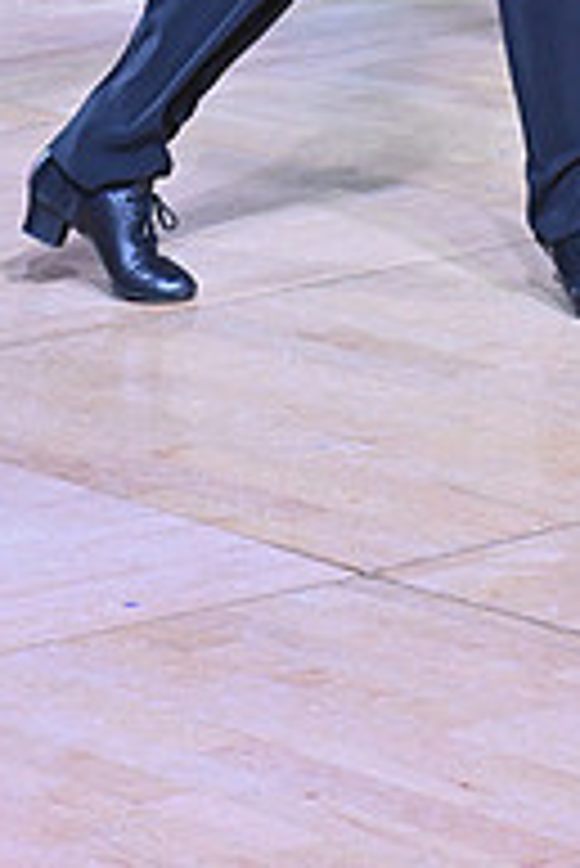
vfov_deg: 7.8
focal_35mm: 259
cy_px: -382
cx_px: 816
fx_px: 6247
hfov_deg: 5.3
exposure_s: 1/400
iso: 3200
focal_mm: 86
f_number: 7.1
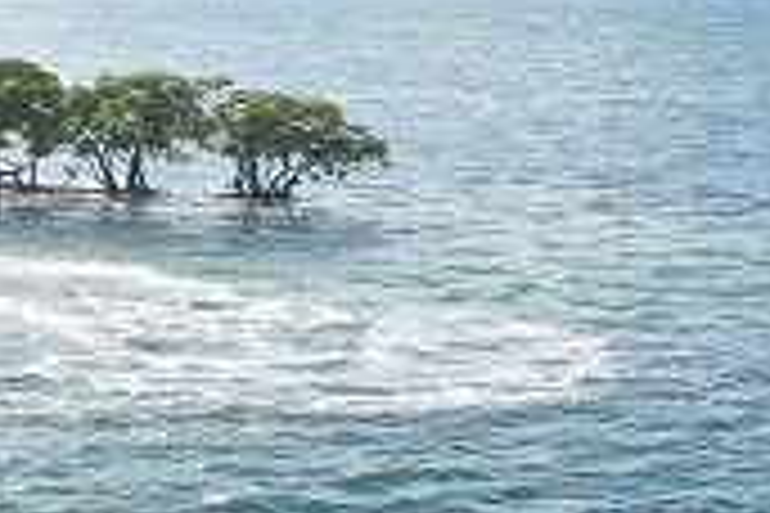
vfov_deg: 14.0
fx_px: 2096
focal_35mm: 98
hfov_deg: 17.6
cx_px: -536
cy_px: 297
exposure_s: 1/320
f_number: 5.6
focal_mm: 10.26
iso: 100
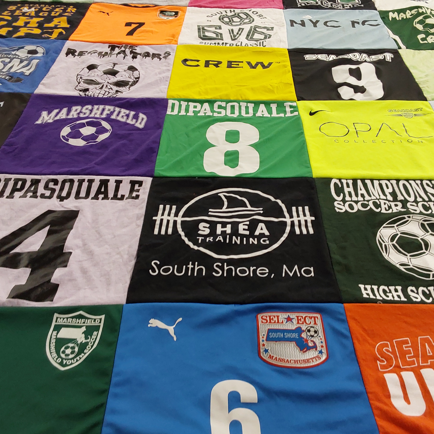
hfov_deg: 46.0
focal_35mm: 36
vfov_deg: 46.0
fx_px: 511
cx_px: 232
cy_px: 219
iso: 125
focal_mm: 2.91
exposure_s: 1/60
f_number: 1.9
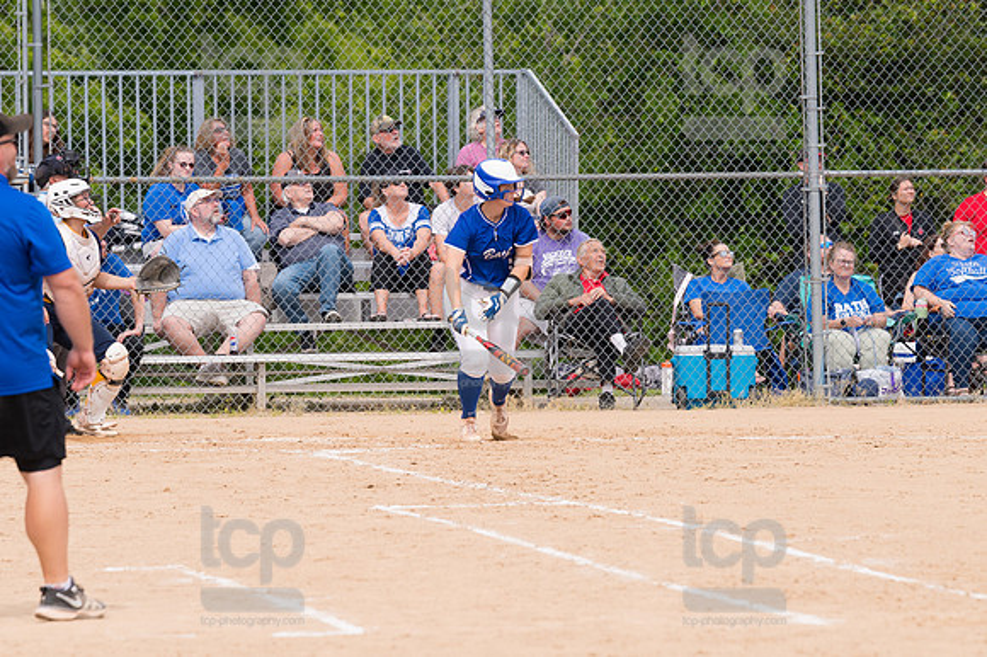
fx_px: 8220
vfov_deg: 4.6
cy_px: 328
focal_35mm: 300
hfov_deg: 6.9
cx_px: 494
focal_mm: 200
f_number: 5.6
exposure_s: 1/1600
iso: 320
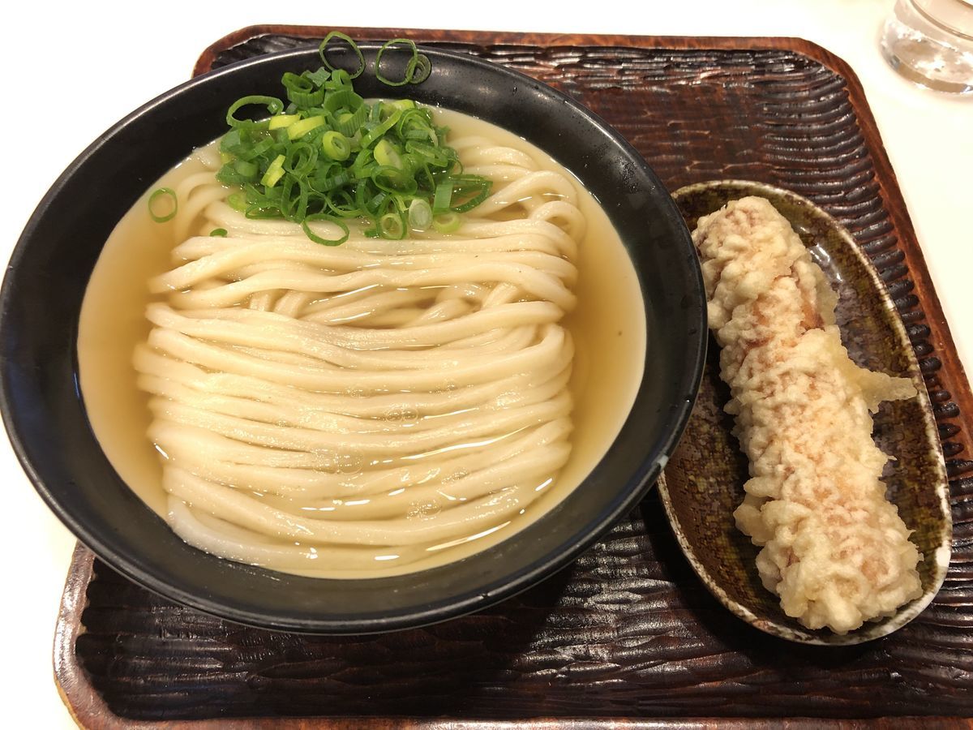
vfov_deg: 49.7
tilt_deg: -60.3
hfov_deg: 63.4
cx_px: 486
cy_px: 365
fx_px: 787
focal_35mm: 28
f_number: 1.8
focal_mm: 3.99
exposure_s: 1/17
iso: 80
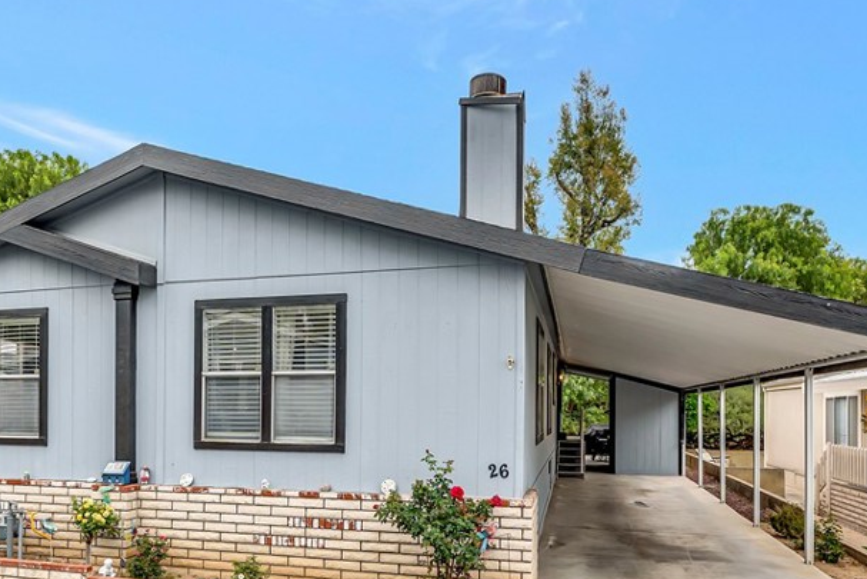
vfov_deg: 46.9
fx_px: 650
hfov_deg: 67.2
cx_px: 386
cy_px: 401
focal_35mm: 27
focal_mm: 10.8
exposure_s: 1/320
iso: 125
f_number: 3.5
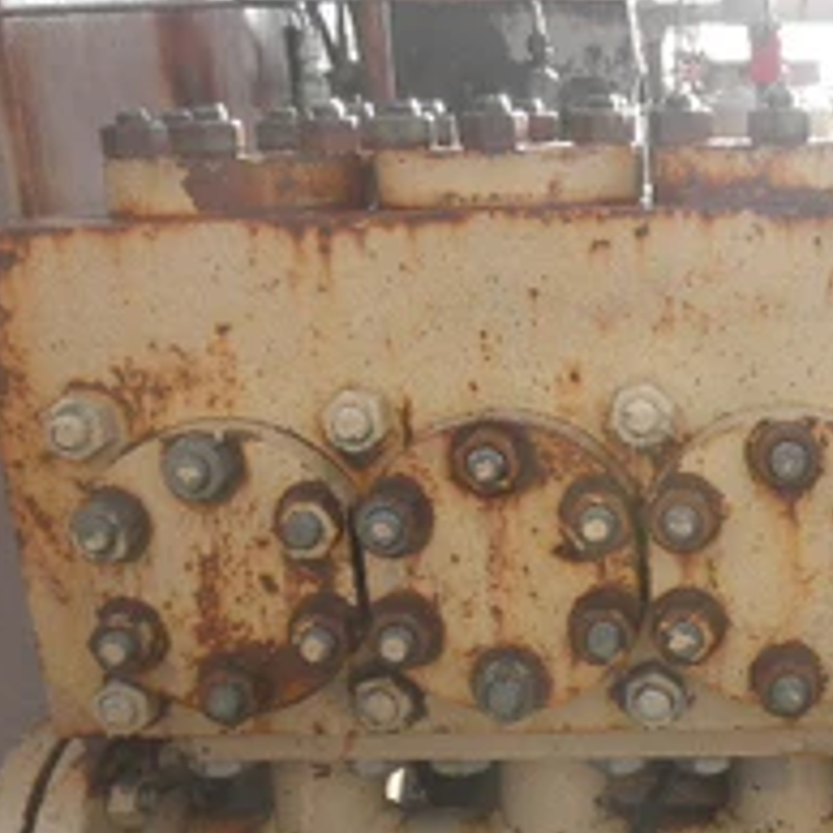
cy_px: 571
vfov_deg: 33.0
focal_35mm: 51
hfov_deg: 31.5
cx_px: 777
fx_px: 1388
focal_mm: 5
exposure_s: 1/200
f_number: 3
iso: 64
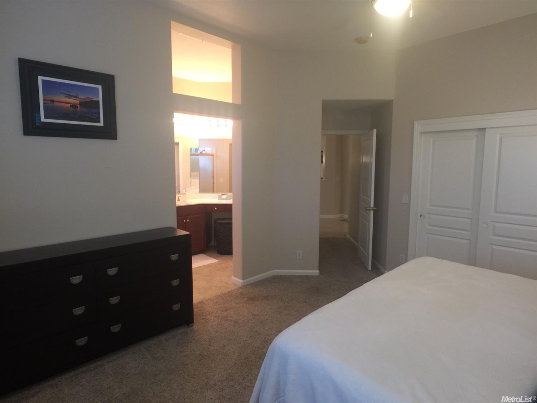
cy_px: 202
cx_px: 268
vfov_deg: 48.2
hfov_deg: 61.7
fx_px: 450
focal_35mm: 29
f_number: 2.2
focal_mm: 4.15
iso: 64
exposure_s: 1/15
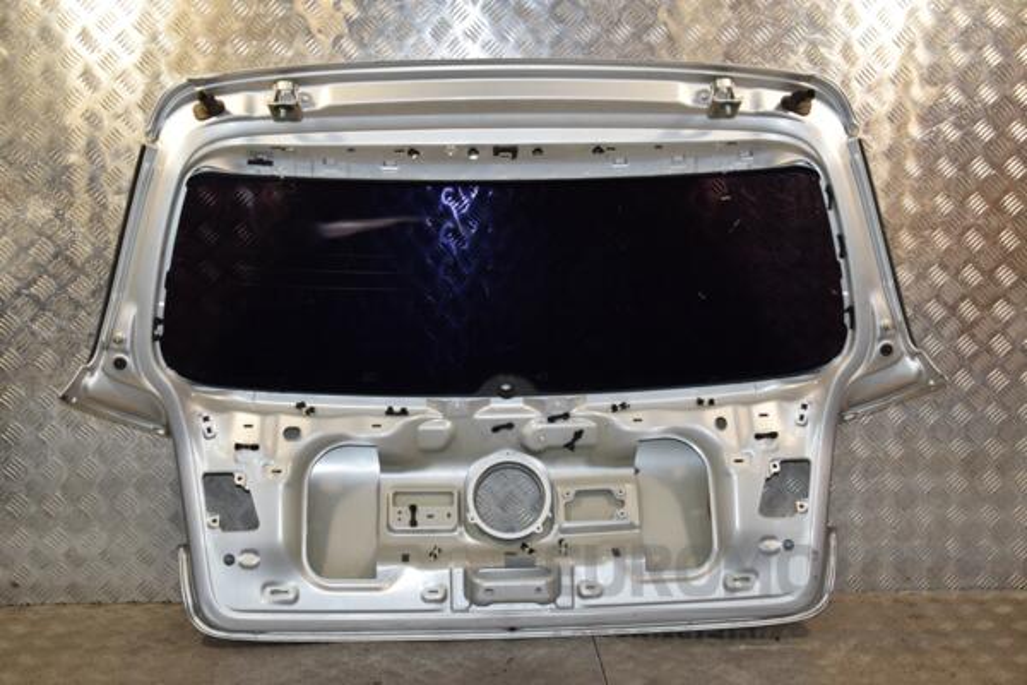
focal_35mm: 38
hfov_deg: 51.3
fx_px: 1070
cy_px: 342
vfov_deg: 35.5
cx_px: 514
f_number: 7.1
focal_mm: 25
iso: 800
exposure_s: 1/200
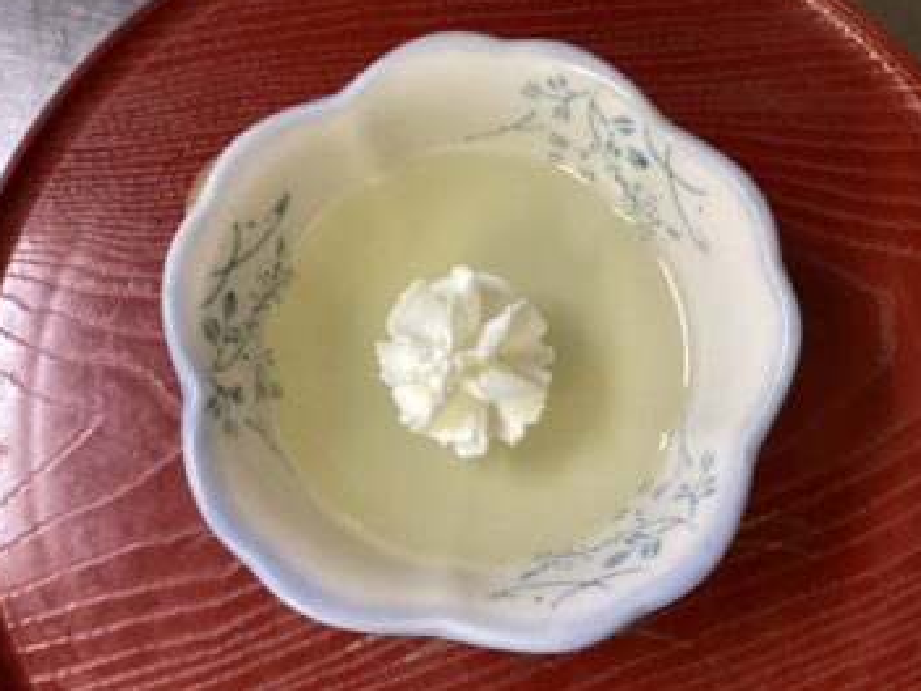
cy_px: 336
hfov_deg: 55.3
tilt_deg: -79.9
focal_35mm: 33
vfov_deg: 42.9
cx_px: 478
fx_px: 878
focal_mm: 3.3
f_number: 2.4
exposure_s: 1/60
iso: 200
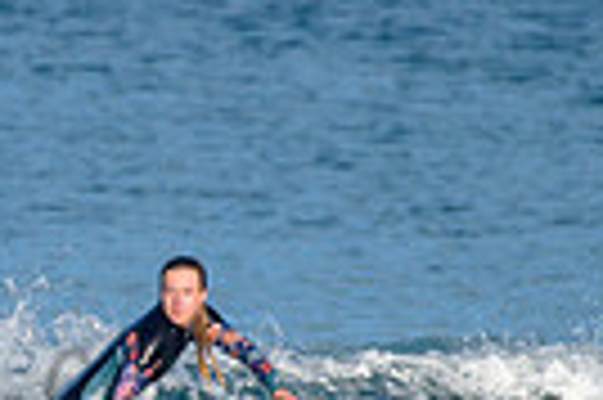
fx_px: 44467
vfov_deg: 0.5
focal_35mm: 2658
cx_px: 58
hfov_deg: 0.8
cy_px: 356
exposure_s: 1/2000
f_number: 5.6
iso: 180
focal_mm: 500
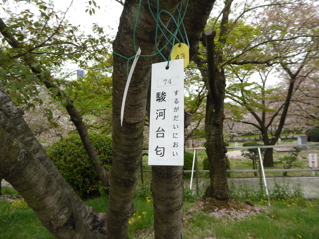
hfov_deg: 69.4
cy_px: 120
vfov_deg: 54.9
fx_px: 230
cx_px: 160
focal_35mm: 25
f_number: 3.3
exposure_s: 1/200
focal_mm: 4.3
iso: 100
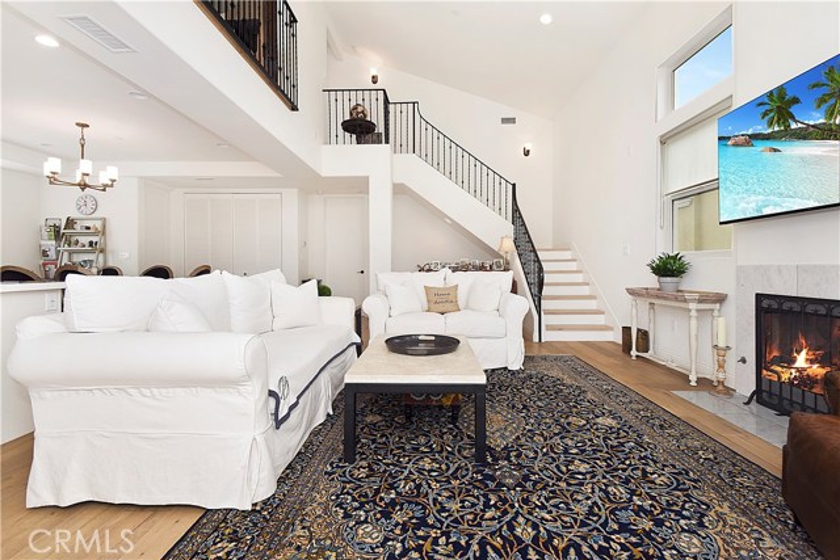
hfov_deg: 100.4
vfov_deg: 77.4
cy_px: 280
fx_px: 350
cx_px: 420
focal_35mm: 15
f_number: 8
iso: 320
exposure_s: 1/25
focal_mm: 10
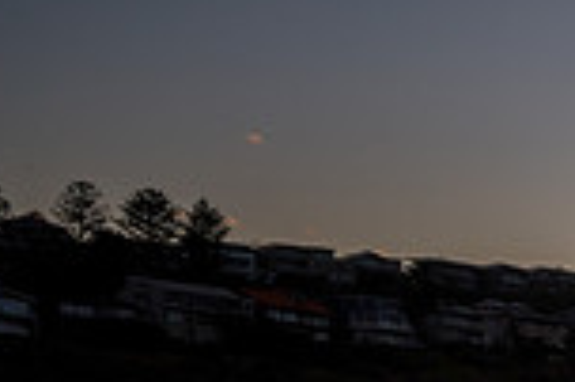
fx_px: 1484
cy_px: 509
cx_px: 1040
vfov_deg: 14.0
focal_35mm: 93
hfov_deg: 17.6
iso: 31
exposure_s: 10
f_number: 22
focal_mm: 24
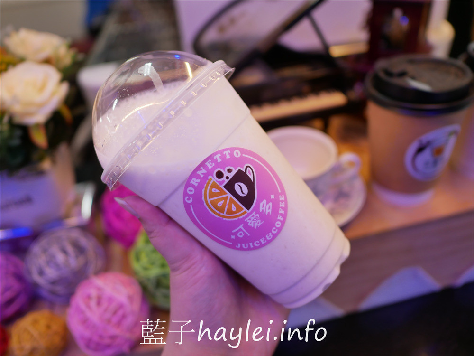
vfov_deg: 46.8
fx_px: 411
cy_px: 178
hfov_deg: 60.0
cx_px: 237
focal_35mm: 30
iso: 200
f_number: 1.7
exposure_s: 1/100
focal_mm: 15
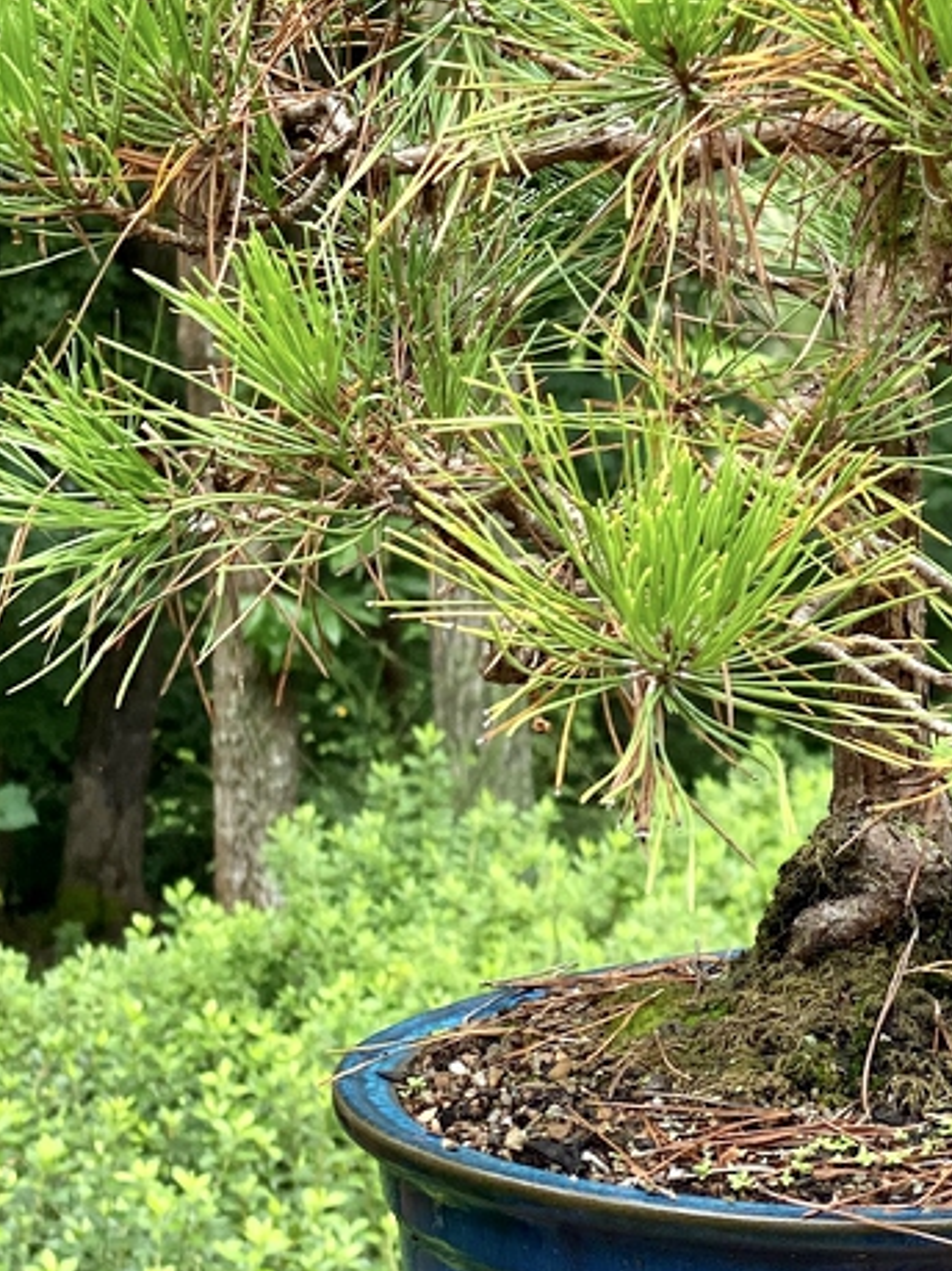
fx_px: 4256
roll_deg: -1.7
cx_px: 971
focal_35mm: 116
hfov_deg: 12.6
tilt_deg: -1.7
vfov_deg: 16.8
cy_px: 194
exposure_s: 1/122
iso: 100
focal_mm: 6
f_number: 2
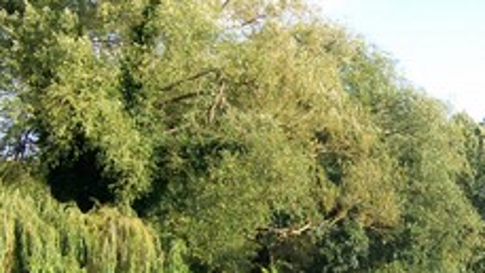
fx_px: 1248
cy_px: 203
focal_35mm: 97
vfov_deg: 12.5
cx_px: 438
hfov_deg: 21.5
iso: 64
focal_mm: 6.1
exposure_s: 1/320
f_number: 2.7
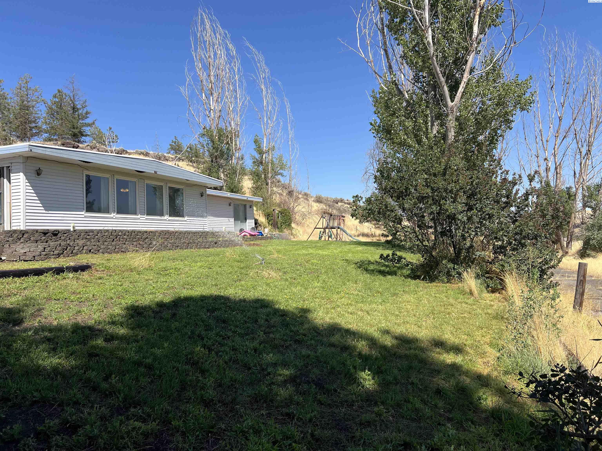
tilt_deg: +2.3
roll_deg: +2.2
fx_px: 452
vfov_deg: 53.1
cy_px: 226
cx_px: 301
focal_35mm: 26
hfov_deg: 67.3
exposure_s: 1/3460
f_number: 1.5
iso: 50
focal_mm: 5.7
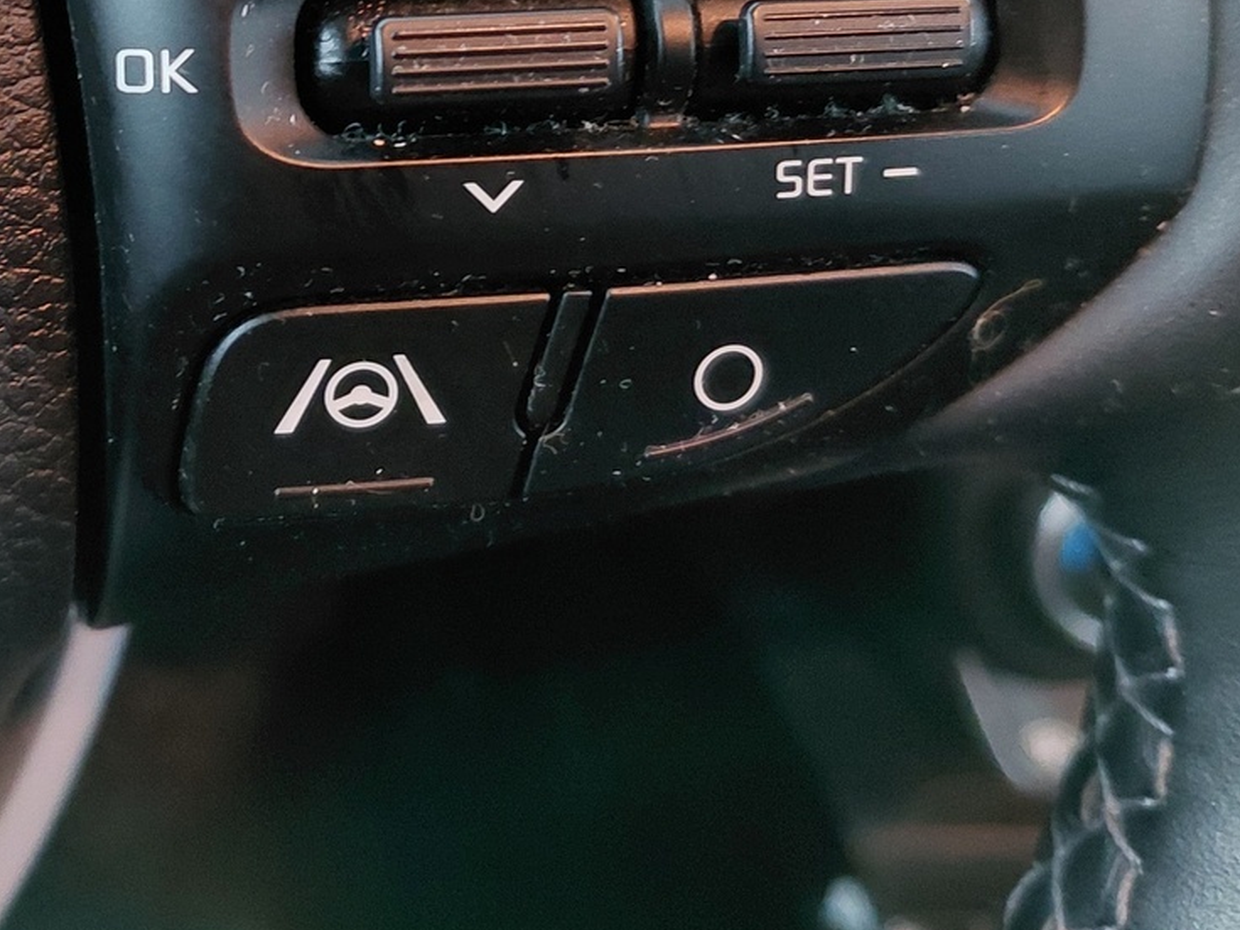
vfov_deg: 28.3
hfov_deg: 37.8
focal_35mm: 49
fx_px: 1755
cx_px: 283
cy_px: 57
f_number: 1.8
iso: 1250
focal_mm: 4.69
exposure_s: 1/24
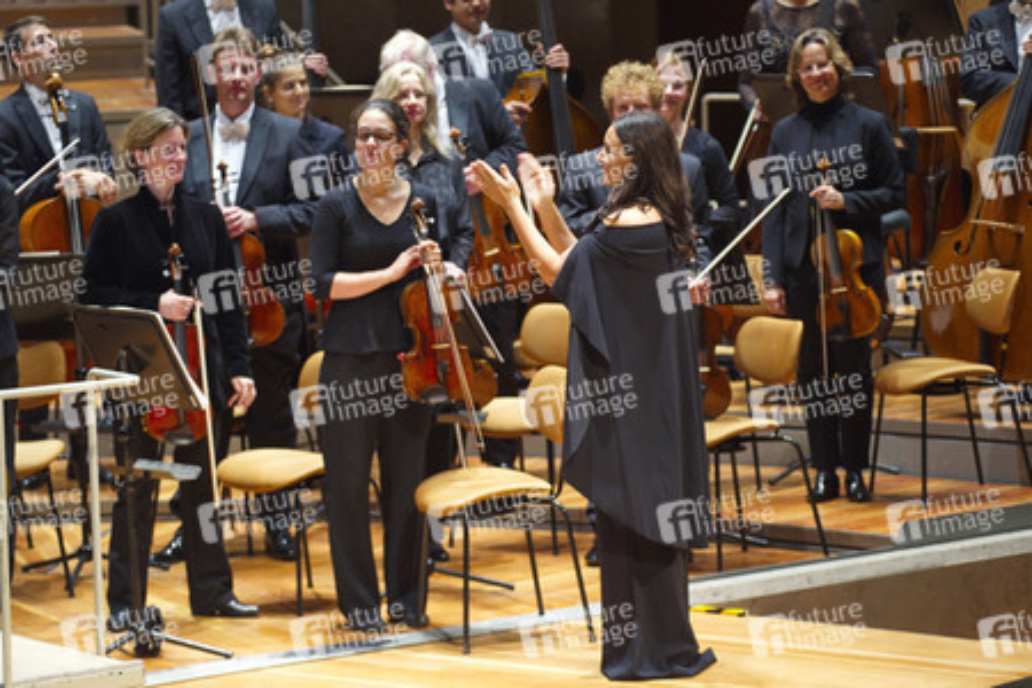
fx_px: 3870
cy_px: 344
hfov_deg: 15.2
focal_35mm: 135
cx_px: 516
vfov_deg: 10.2
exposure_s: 1/80
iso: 1600
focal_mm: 135
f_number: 3.2
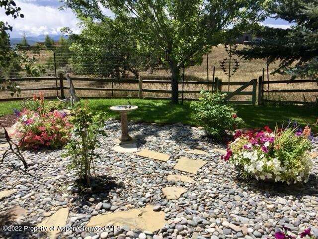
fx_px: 266
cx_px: 159
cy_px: 120
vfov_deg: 48.2
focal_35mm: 29
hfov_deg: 61.7
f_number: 2.2
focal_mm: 4.15
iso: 32
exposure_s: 1/1883
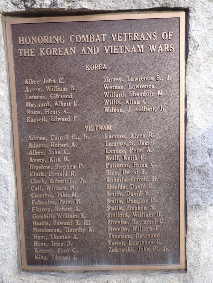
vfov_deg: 69.4
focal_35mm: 25
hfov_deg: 54.9
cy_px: 142
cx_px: 106
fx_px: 205
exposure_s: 1/160
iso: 100
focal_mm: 4.5
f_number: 2
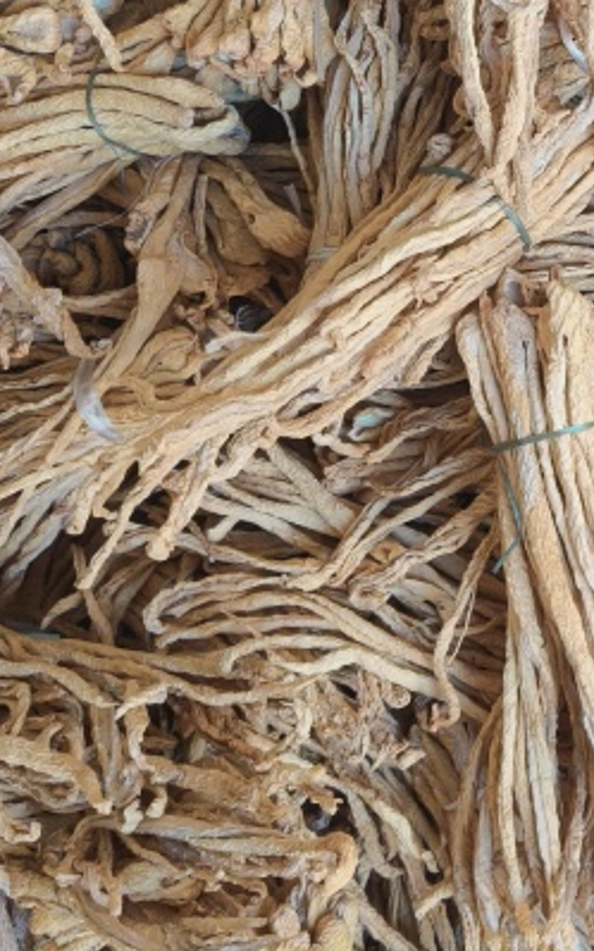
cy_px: 168
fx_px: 1763
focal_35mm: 68
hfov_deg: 17.1
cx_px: 916
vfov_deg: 29.4
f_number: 1.8
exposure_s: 1/100
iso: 320
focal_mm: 5.59
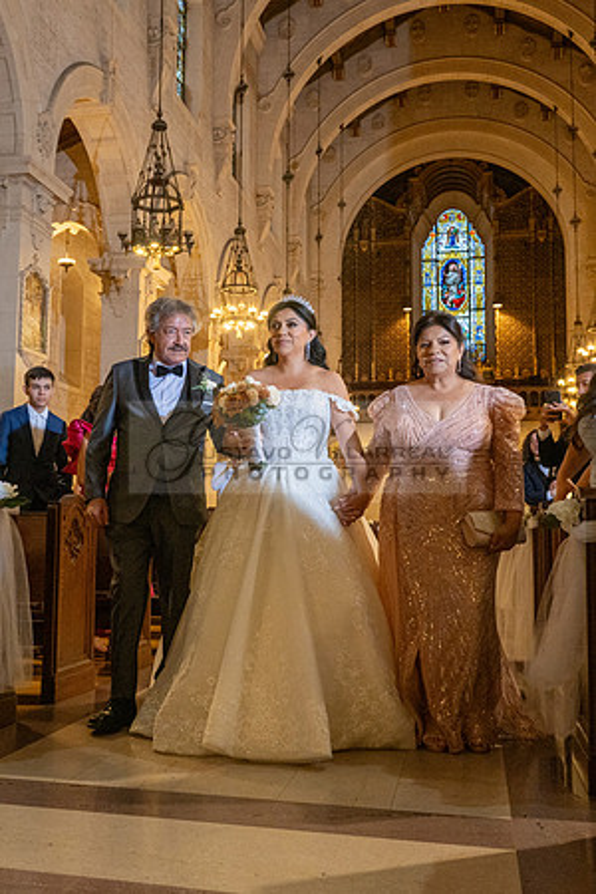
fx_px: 951
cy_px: 428
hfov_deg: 34.7
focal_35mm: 38
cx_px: 233
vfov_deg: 50.3
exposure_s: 1/160
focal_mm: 24
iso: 1000
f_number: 4.5
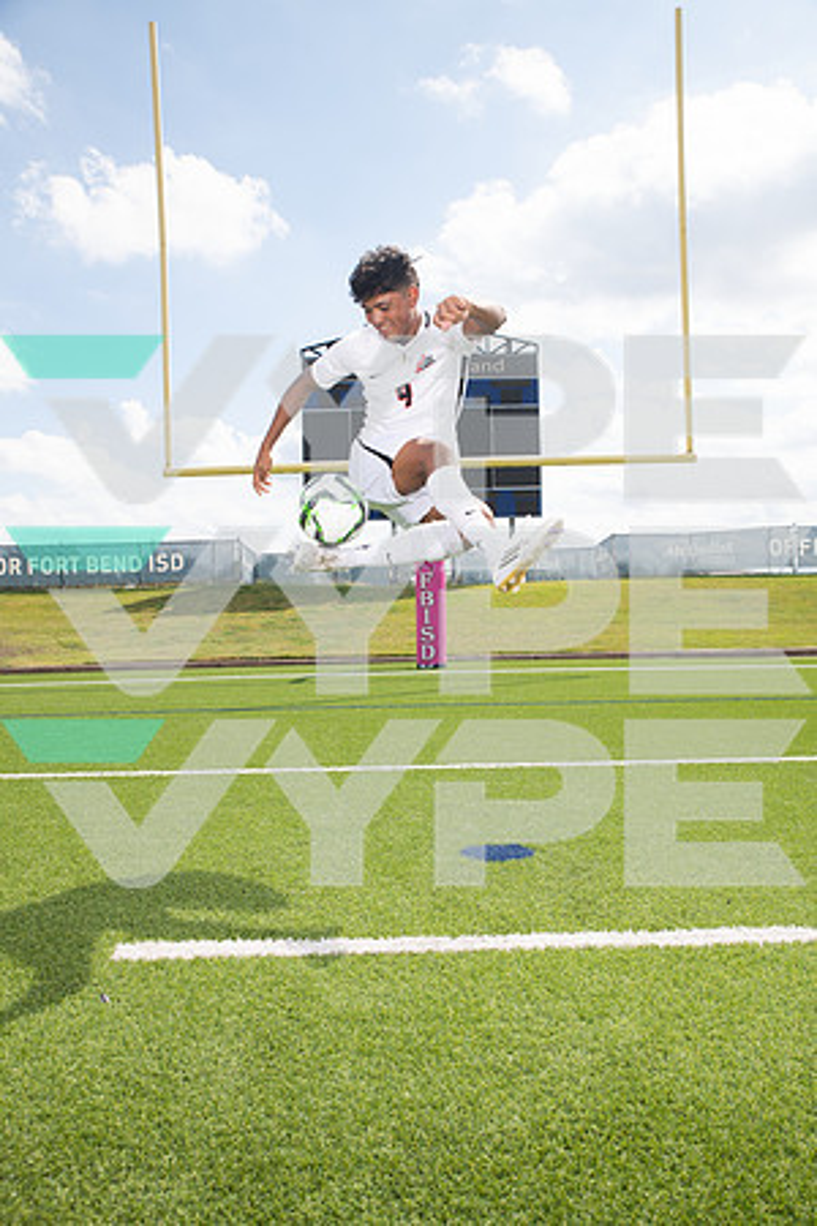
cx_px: 408
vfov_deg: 58.7
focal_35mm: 32
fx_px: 1089
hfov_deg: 41.1
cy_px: 613
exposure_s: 1/400
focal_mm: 32
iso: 125
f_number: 7.1
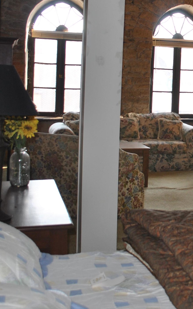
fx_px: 505
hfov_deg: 20.1
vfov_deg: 33.7
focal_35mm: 60
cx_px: 238
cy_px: 103
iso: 200
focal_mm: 18
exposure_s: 1/60
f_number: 3.5
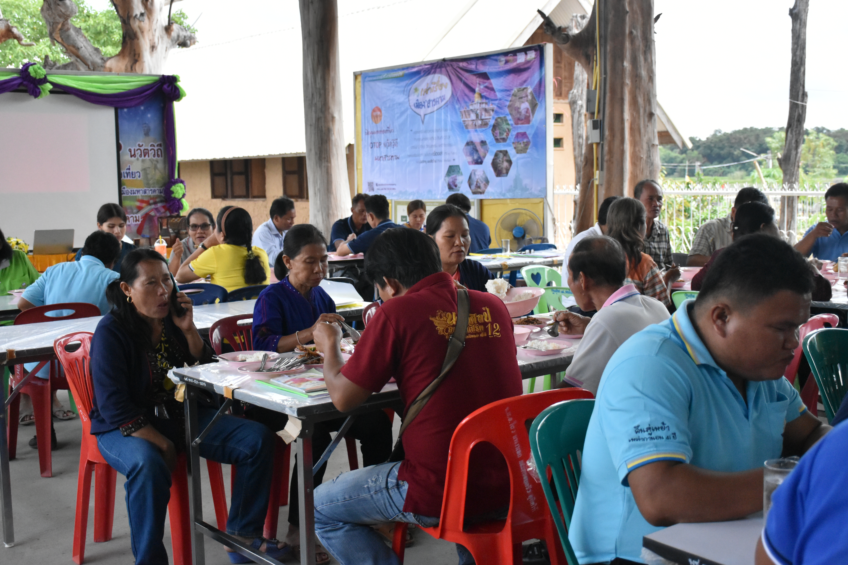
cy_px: 282
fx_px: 1060
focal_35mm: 45
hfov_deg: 43.6
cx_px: 424
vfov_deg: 29.9
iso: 2500
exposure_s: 1/4000
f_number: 4
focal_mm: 30
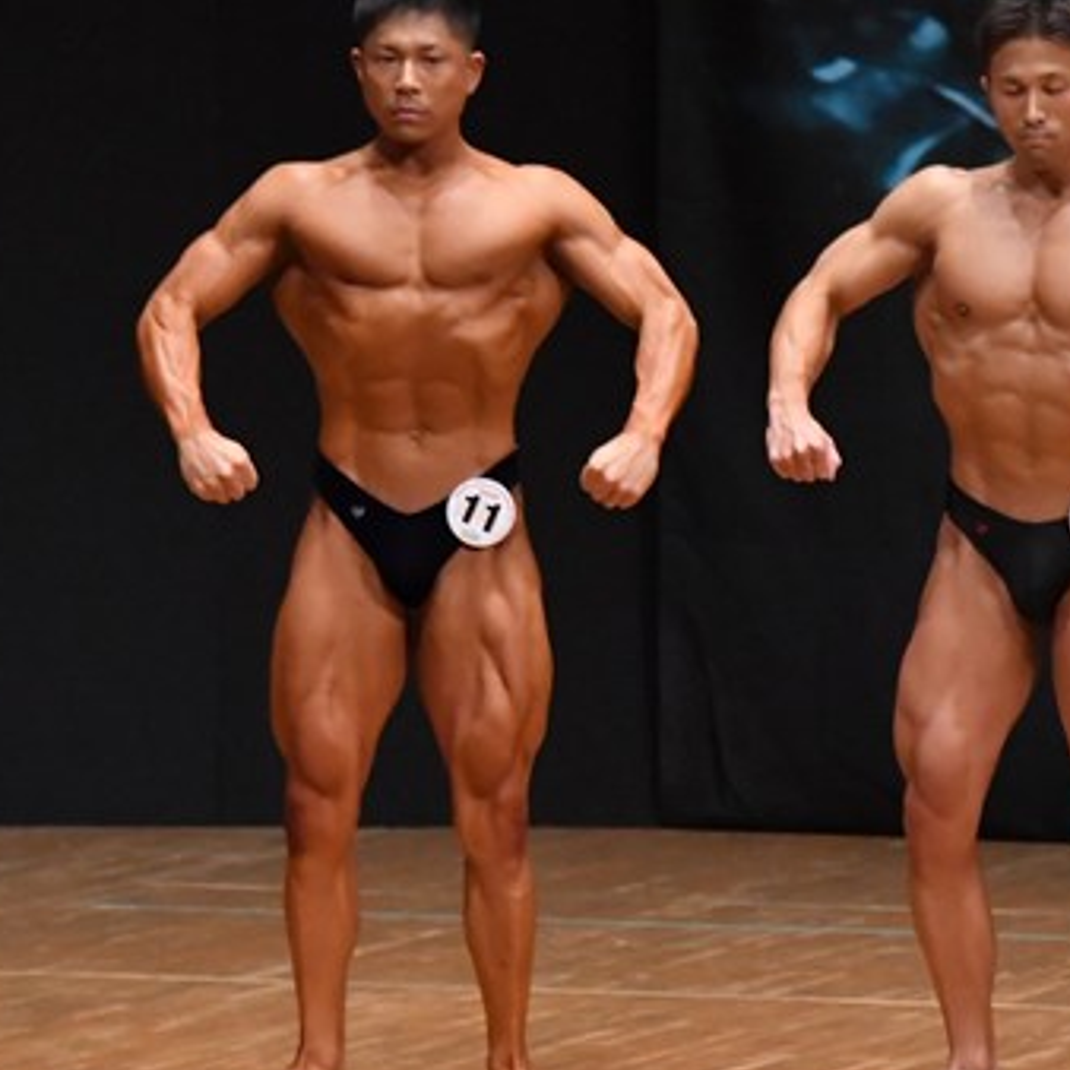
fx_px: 15317
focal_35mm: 438
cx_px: 1078
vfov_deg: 4.0
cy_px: 662
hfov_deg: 4.0
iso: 6400
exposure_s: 1/400
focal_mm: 150
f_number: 5.6
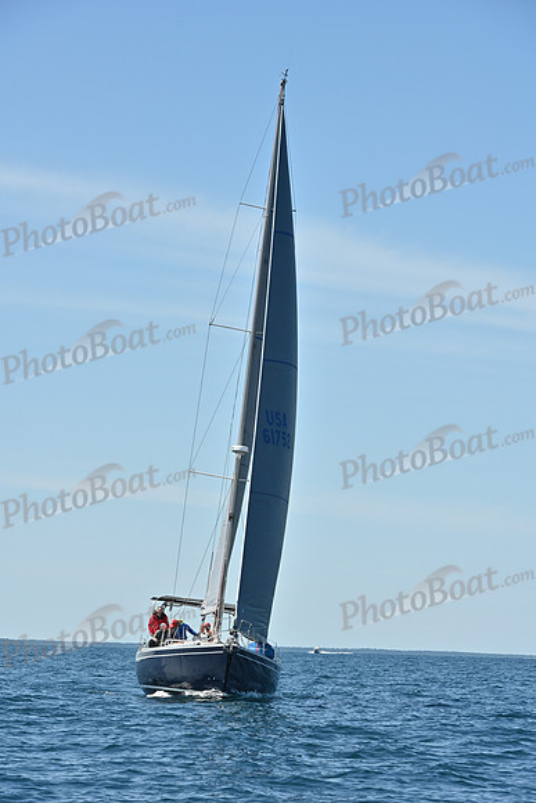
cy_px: 402
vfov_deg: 15.2
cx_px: 268
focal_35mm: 135
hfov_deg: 10.2
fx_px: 3013
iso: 320
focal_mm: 135
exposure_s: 1/1000
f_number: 9
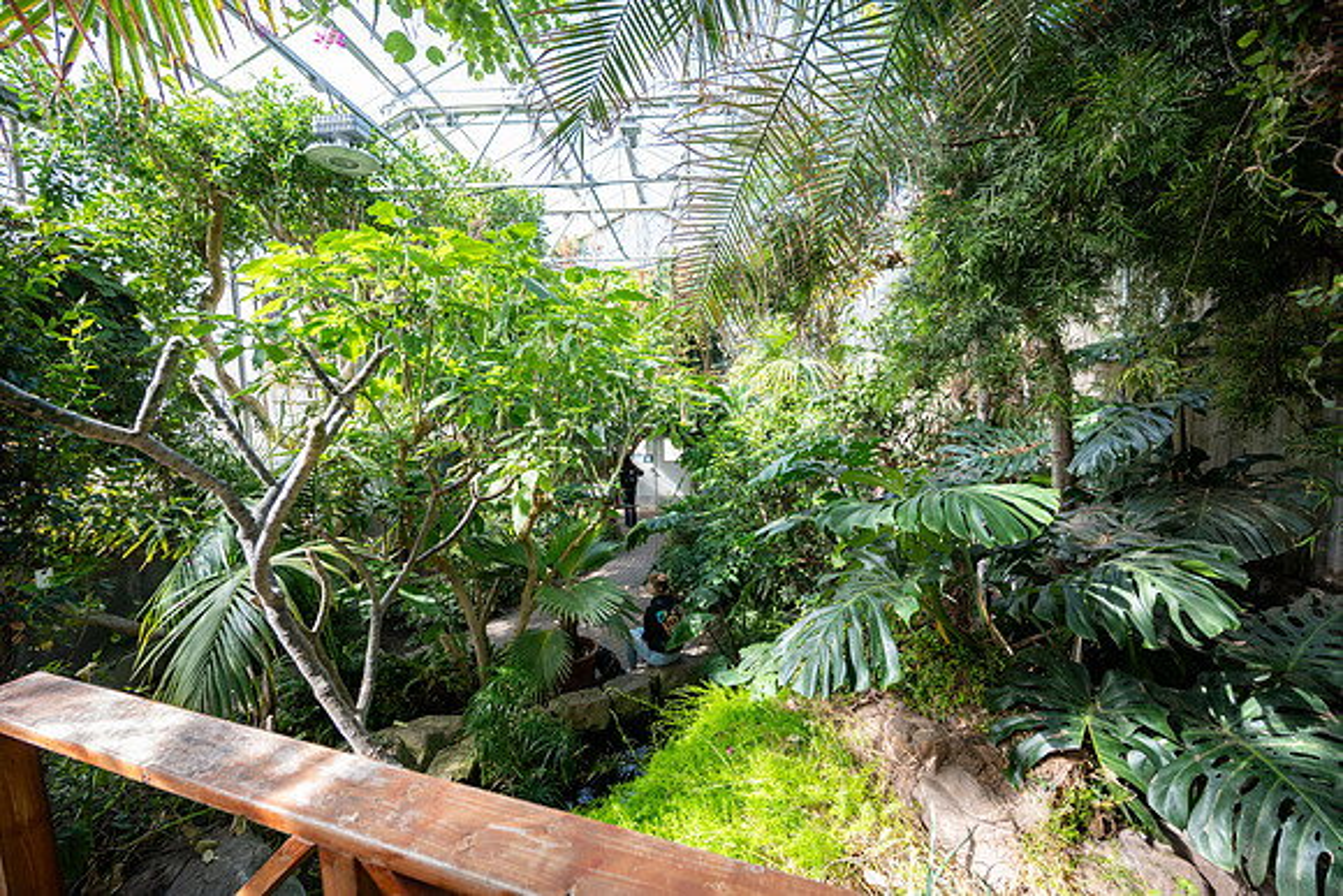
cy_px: 448
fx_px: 522
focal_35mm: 14
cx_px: 672
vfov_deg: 81.2
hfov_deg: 104.2
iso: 200
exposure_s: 1/160
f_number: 4
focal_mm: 14
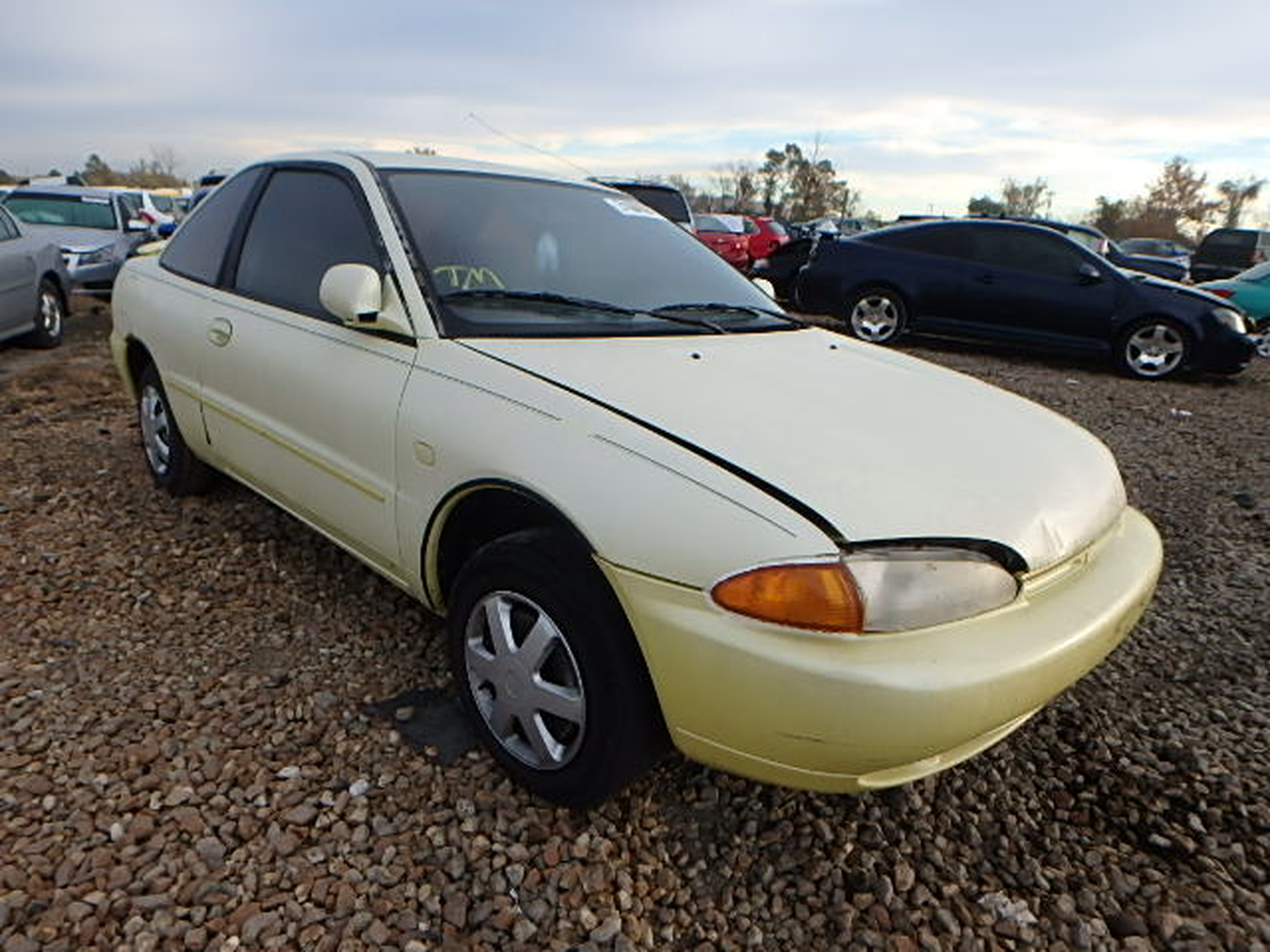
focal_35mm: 21
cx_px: 635
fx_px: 770
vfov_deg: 63.4
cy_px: 476
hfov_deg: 79.0
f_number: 3.5
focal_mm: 3.7
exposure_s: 1/250
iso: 125
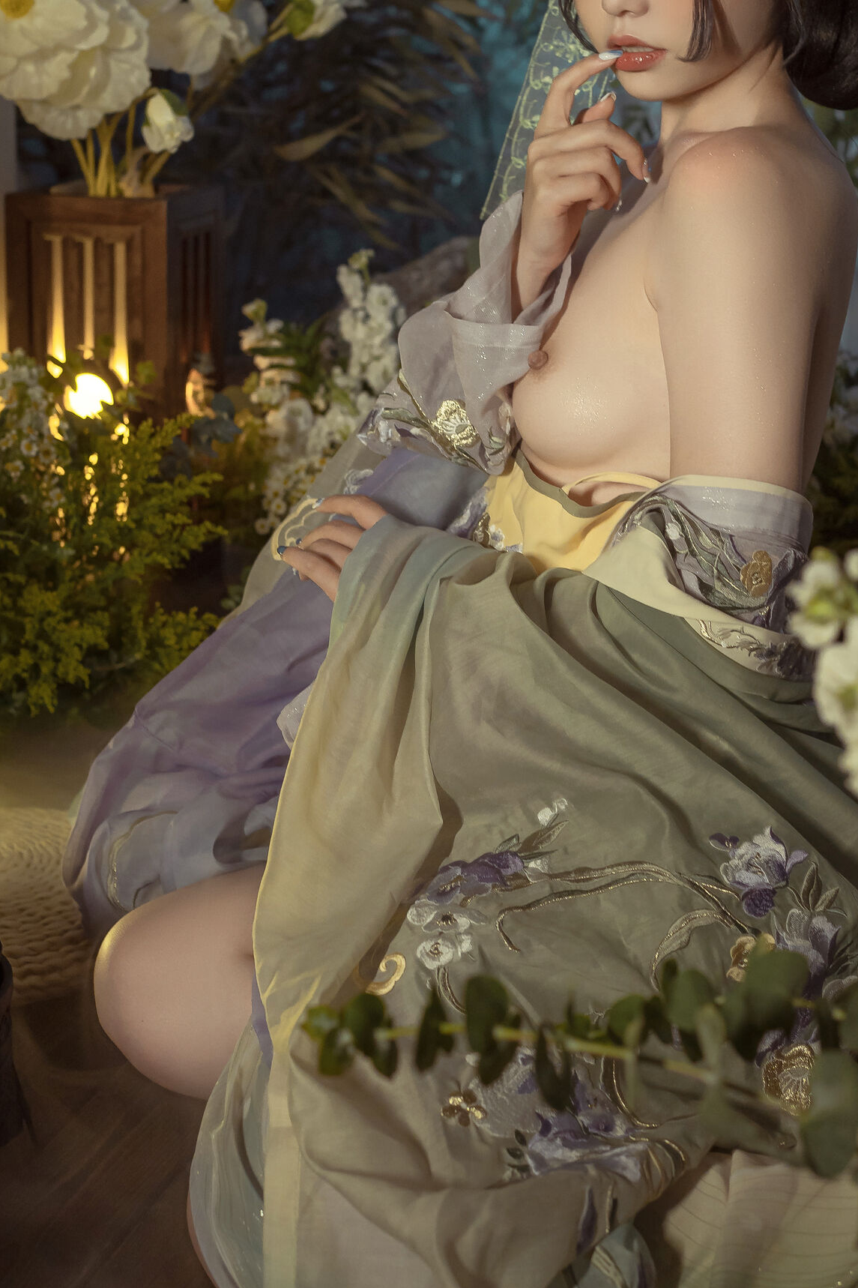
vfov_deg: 35.9
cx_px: 464
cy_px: 424
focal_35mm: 55
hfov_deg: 24.6
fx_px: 1966
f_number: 3.5
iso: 640
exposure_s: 1/60
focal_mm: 35
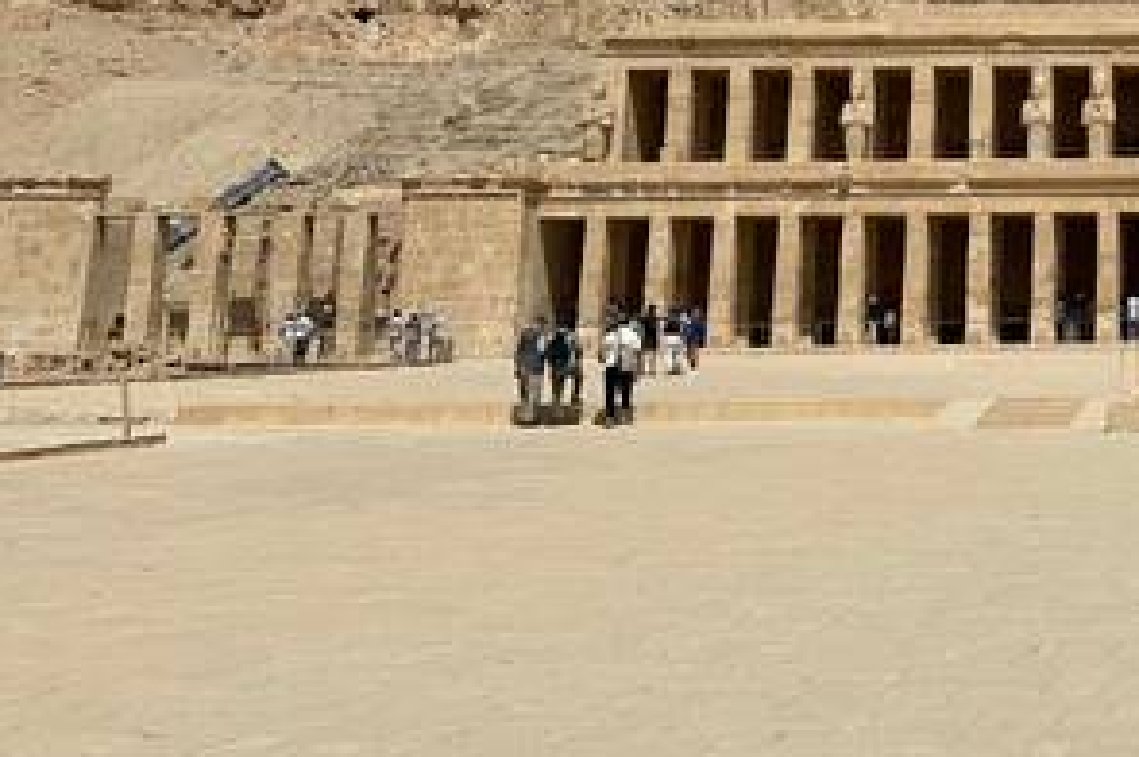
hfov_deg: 29.1
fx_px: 1928
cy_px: 8
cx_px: 1317
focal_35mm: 61
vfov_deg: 21.5
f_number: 1.78
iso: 80
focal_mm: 6.86
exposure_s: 1/13699
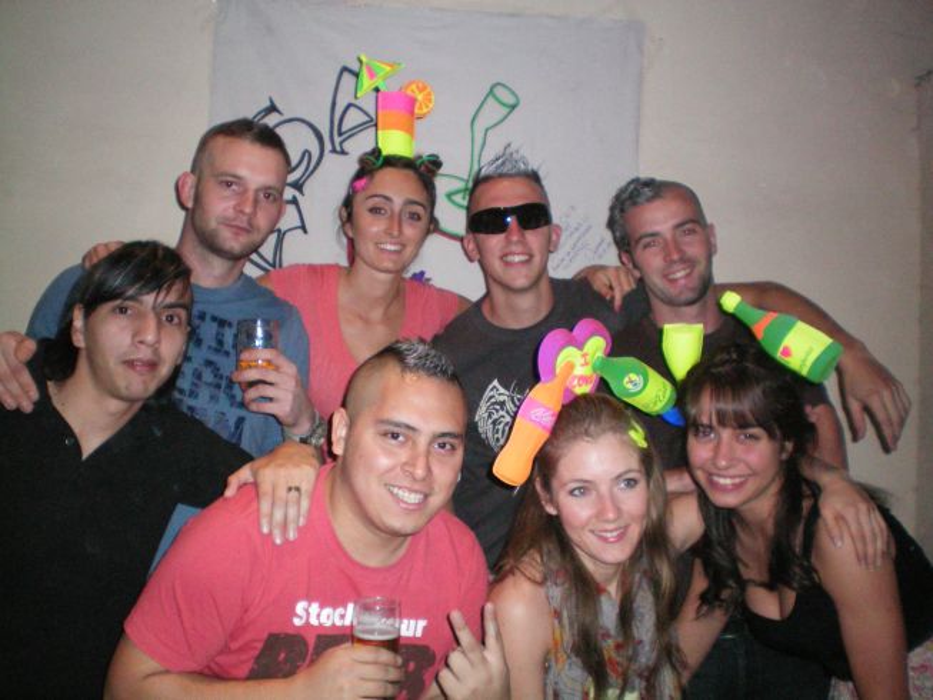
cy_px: 350
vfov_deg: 37.7
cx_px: 466
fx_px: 1024
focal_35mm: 38
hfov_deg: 49.0
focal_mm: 6.3
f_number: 3.1
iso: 400
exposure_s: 1/60
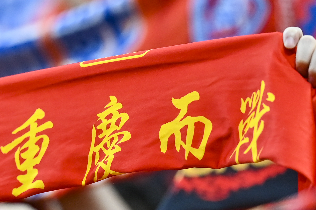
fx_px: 10522
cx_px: 109
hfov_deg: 1.7
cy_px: 170
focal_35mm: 1199
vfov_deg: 1.1
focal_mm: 400
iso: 2500
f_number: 2.8
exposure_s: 1/500
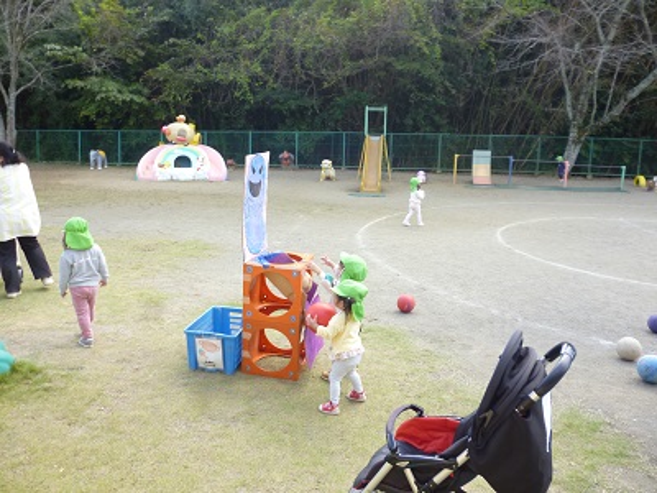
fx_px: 531
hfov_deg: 63.4
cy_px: 246
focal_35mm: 28
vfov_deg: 49.7
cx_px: 328
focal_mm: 5
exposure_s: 1/100
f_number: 3.1
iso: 100
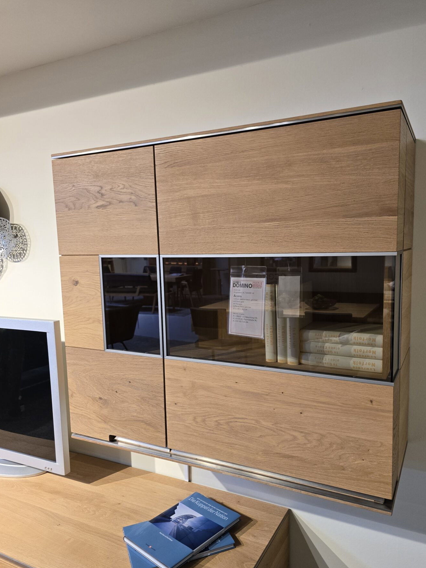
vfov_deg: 67.3
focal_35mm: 26
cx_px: 238
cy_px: 295
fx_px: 427
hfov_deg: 52.9
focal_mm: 6.3
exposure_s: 1/100
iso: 250
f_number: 1.7
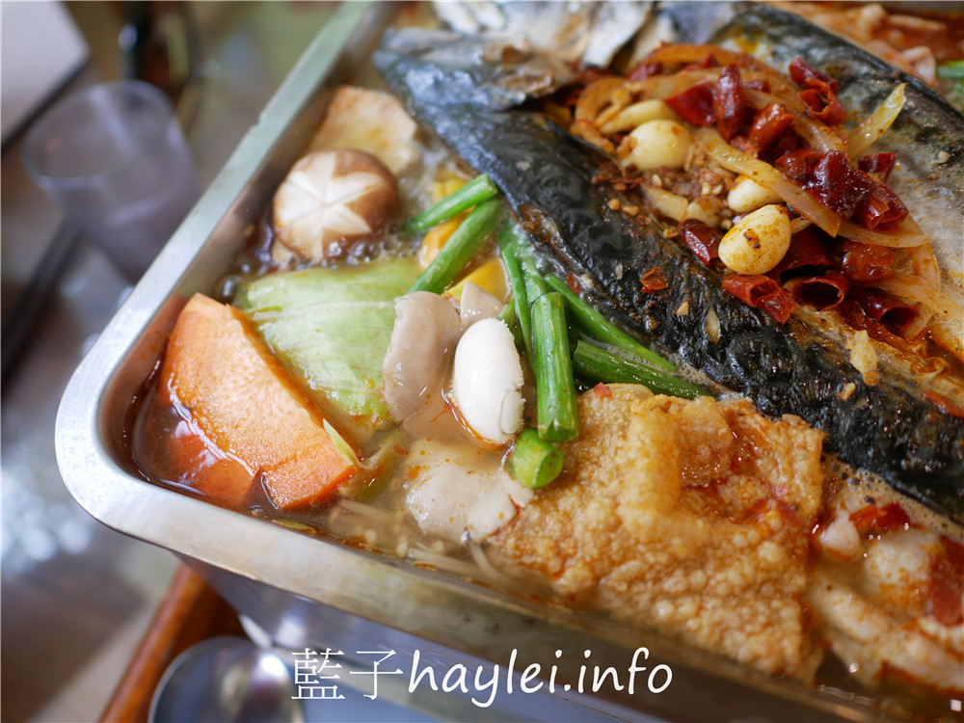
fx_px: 835
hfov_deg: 60.0
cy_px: 362
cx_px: 482
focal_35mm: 30
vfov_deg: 46.8
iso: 200
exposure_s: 1/125
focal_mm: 15
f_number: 1.7
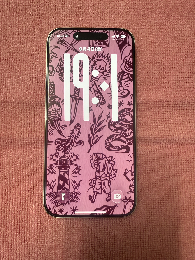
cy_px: 134
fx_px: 188
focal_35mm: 25
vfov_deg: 69.4
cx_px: 94
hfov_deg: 54.9
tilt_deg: -83.3
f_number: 2.2
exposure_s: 1/120
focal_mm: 2.22
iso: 250
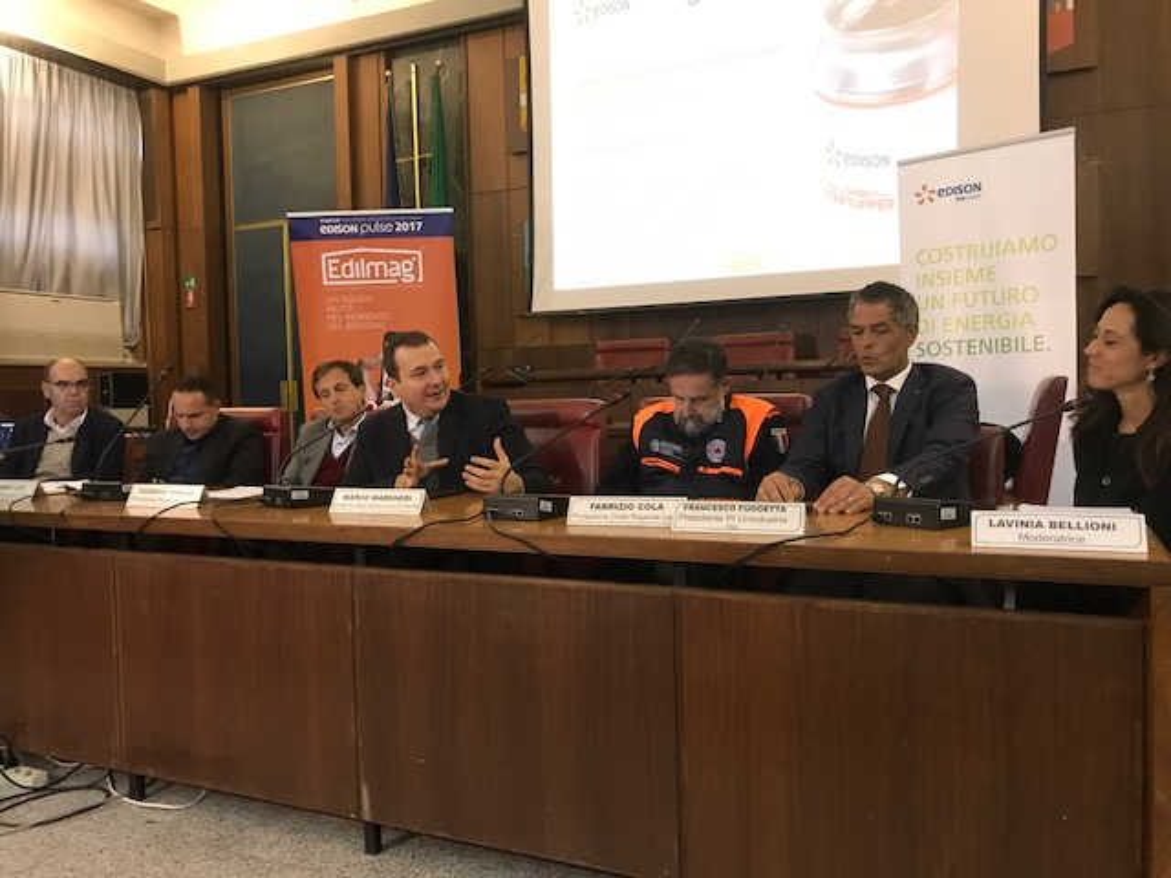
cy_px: 439
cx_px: 586
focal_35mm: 28
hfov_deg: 63.4
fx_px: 947
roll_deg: +1.2
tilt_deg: -2.4
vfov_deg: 49.7
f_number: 1.8
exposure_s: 1/8
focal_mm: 3.99
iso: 100
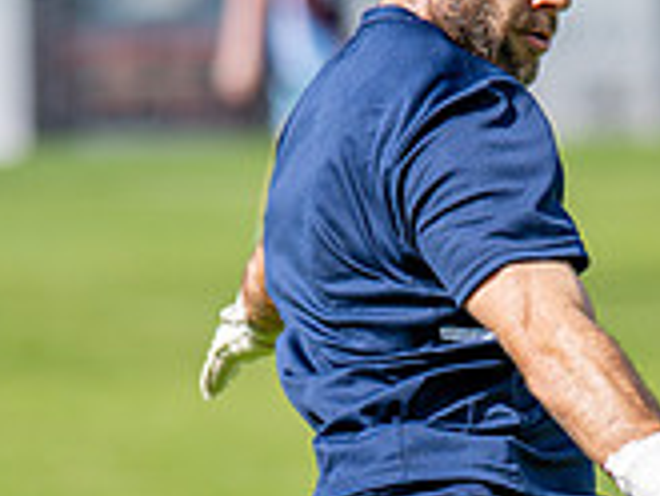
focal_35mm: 698
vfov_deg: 2.1
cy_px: 353
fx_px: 13318
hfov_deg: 2.8
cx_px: 370
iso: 80
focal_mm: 135
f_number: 1.8
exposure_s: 1/3200
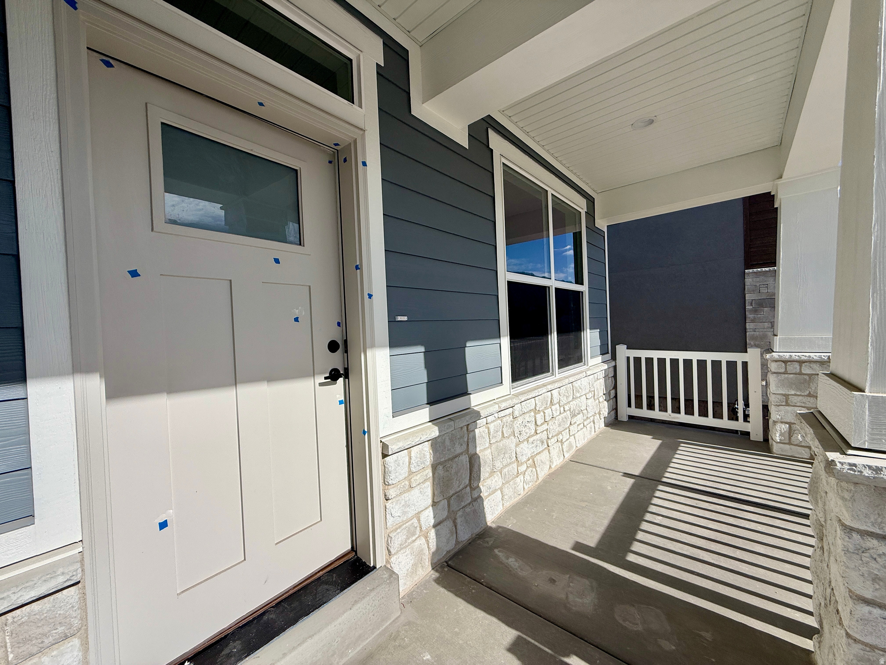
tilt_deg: +0.4
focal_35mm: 14
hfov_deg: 102.1
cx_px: 443
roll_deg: +2.3
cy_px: 332
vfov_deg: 85.7
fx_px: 358
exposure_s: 1/5155
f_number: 2.2
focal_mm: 2.22
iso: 50
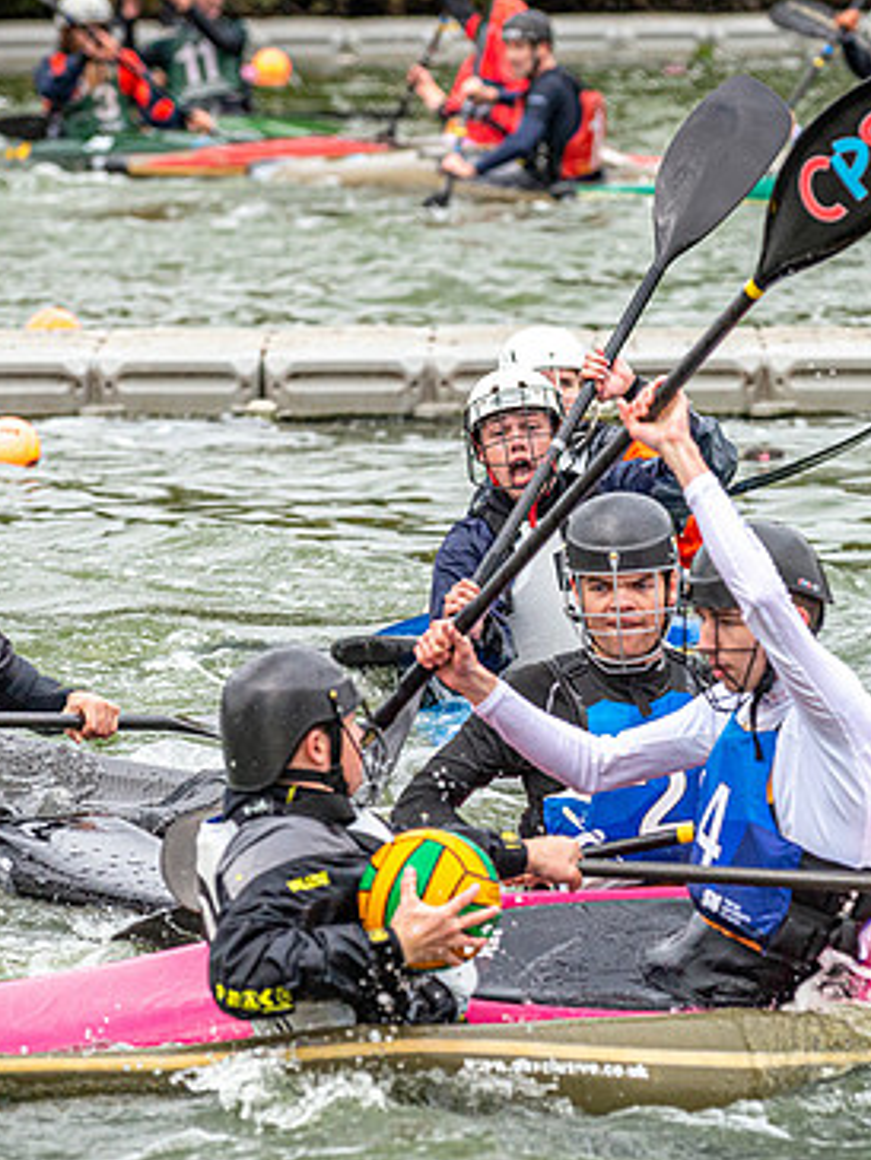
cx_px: 633
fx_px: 11769
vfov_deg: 5.6
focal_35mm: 351
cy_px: 624
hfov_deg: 4.2
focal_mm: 200
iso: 2500
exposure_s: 1/3200
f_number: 4.5
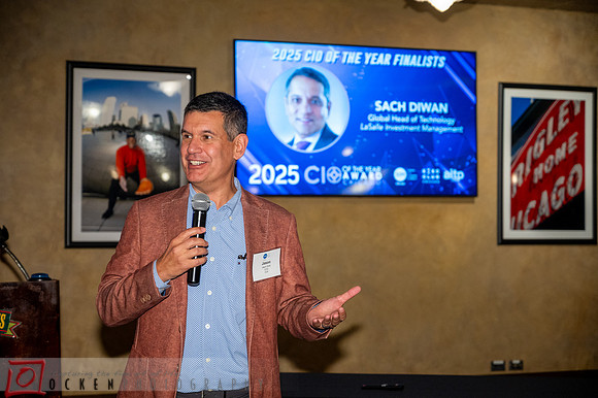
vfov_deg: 19.4
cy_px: 199
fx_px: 1162
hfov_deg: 28.9
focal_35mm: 70
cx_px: 299
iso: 2500
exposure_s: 1/200
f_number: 4
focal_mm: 70
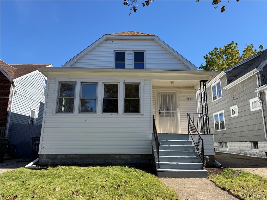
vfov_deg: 56.8
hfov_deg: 71.6
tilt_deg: +12.9
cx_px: 134
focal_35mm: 24
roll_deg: -0.8
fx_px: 185
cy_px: 100
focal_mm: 6.76
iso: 80
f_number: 1.78
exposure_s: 1/2801
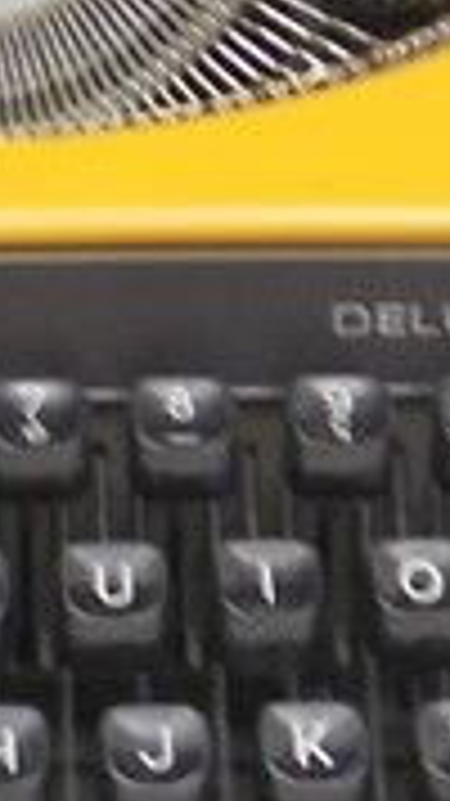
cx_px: -20
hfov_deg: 5.8
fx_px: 4438
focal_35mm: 209
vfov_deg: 10.0
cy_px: -324
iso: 200
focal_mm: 6.9
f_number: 4.2
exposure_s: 1/30
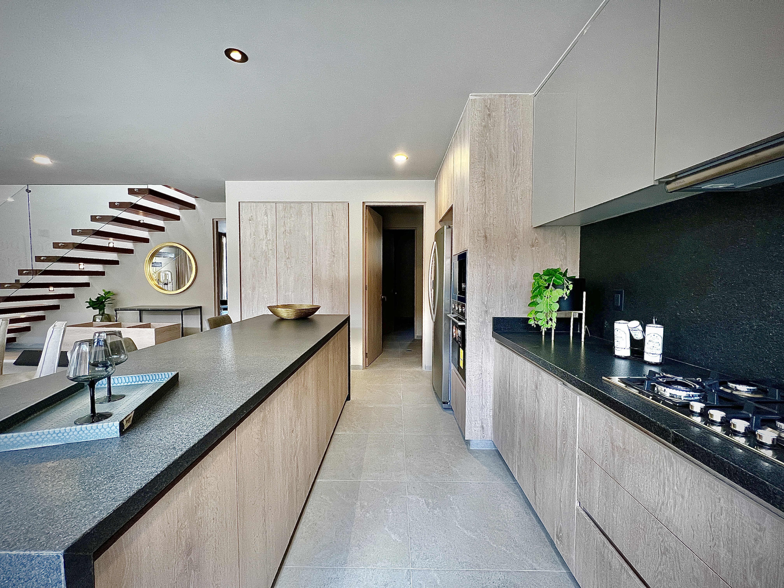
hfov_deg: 106.2
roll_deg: -0.7
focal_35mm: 13
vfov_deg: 89.9
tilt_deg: -2.7
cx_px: 392
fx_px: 294
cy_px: 294
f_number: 1.8
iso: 200
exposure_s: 1/120
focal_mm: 1.57
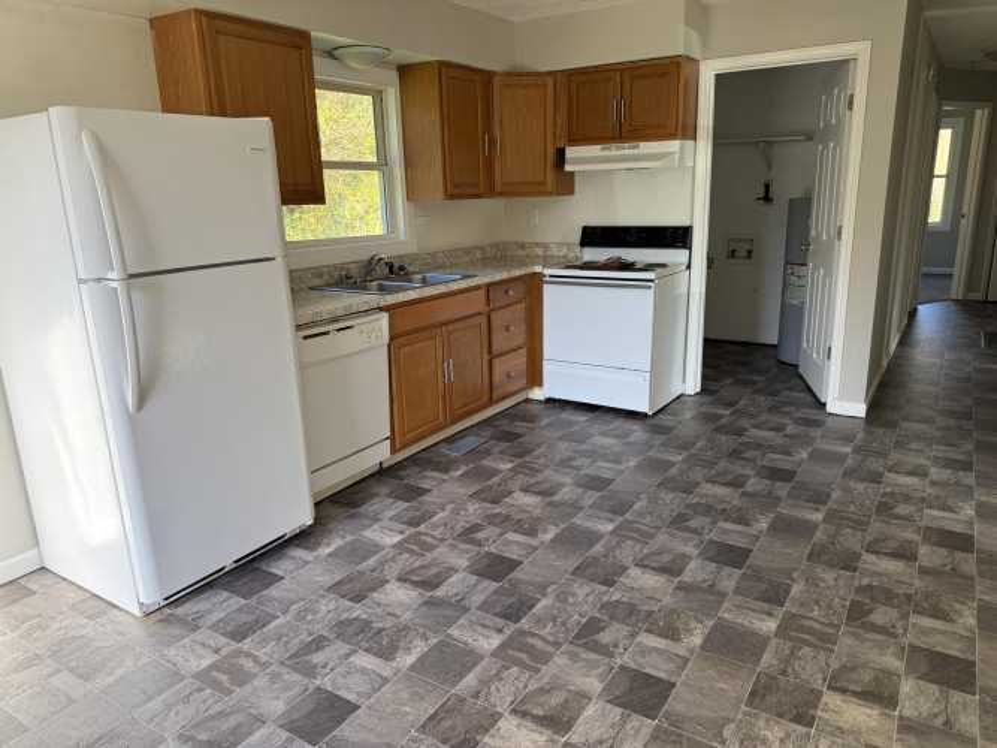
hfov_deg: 71.6
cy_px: 374
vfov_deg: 56.8
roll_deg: +1.6
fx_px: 691
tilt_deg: -14.0
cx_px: 498
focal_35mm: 24
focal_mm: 6.76
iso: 125
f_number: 1.78
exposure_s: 1/243
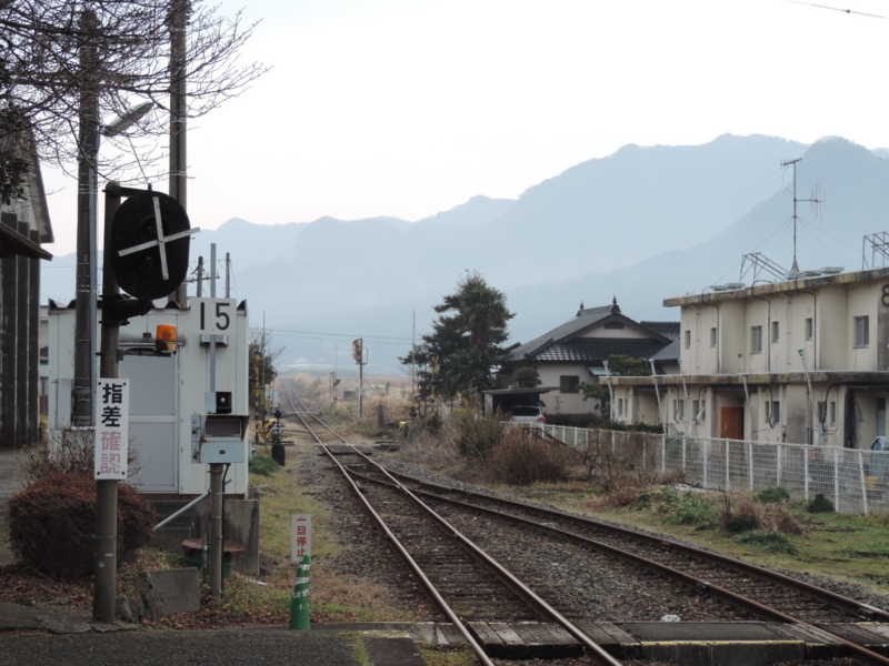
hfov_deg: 21.8
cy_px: 333
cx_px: 444
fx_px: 2311
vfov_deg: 16.4
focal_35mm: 90
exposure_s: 1/250
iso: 80
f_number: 4.1
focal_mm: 16
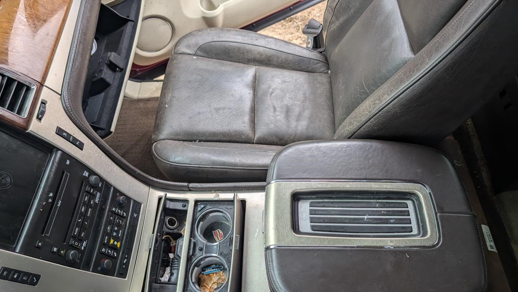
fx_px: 371
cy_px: 150
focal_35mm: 27
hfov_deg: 69.8
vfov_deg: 42.9
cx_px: 261
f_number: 1.68
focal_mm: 6.9
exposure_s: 1/211
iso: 158
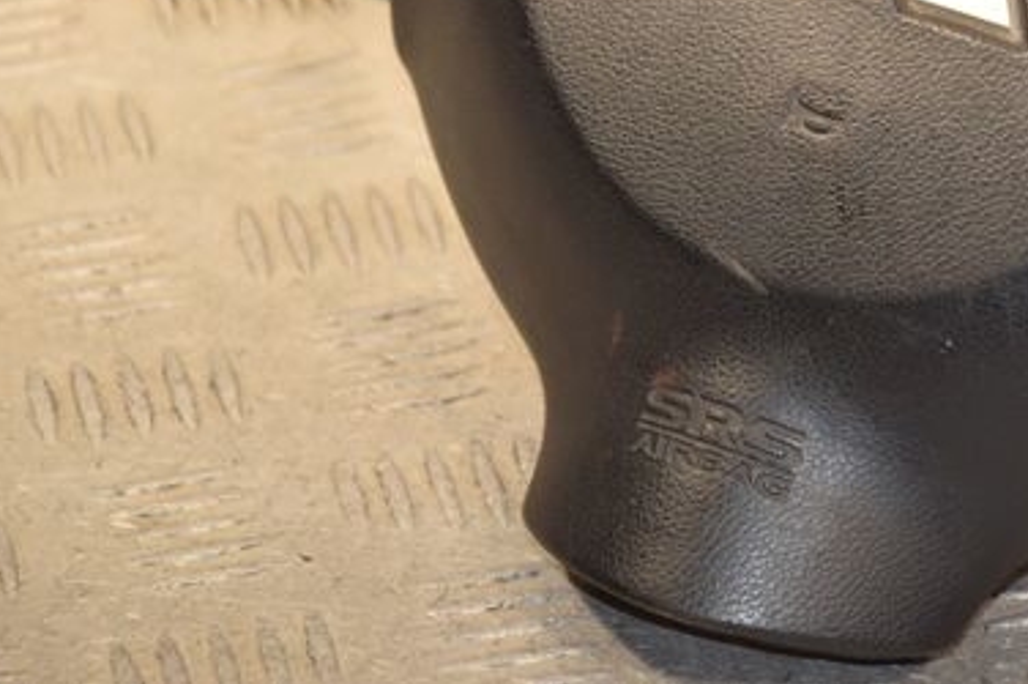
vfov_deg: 5.1
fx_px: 7642
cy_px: 104
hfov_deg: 7.7
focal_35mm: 268
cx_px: 831
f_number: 6.3
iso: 800
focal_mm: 105
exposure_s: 1/200
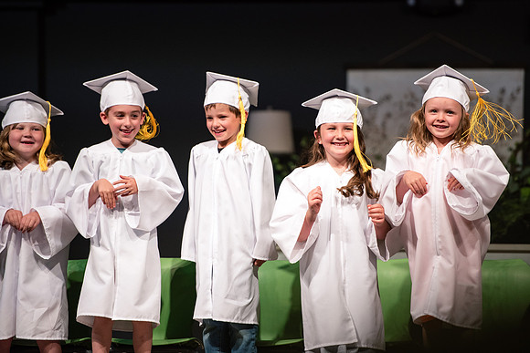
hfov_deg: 9.9
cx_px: 275
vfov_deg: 6.6
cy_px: 170
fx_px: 3053
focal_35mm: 207
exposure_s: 1/800
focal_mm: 200
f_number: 2.8
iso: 500
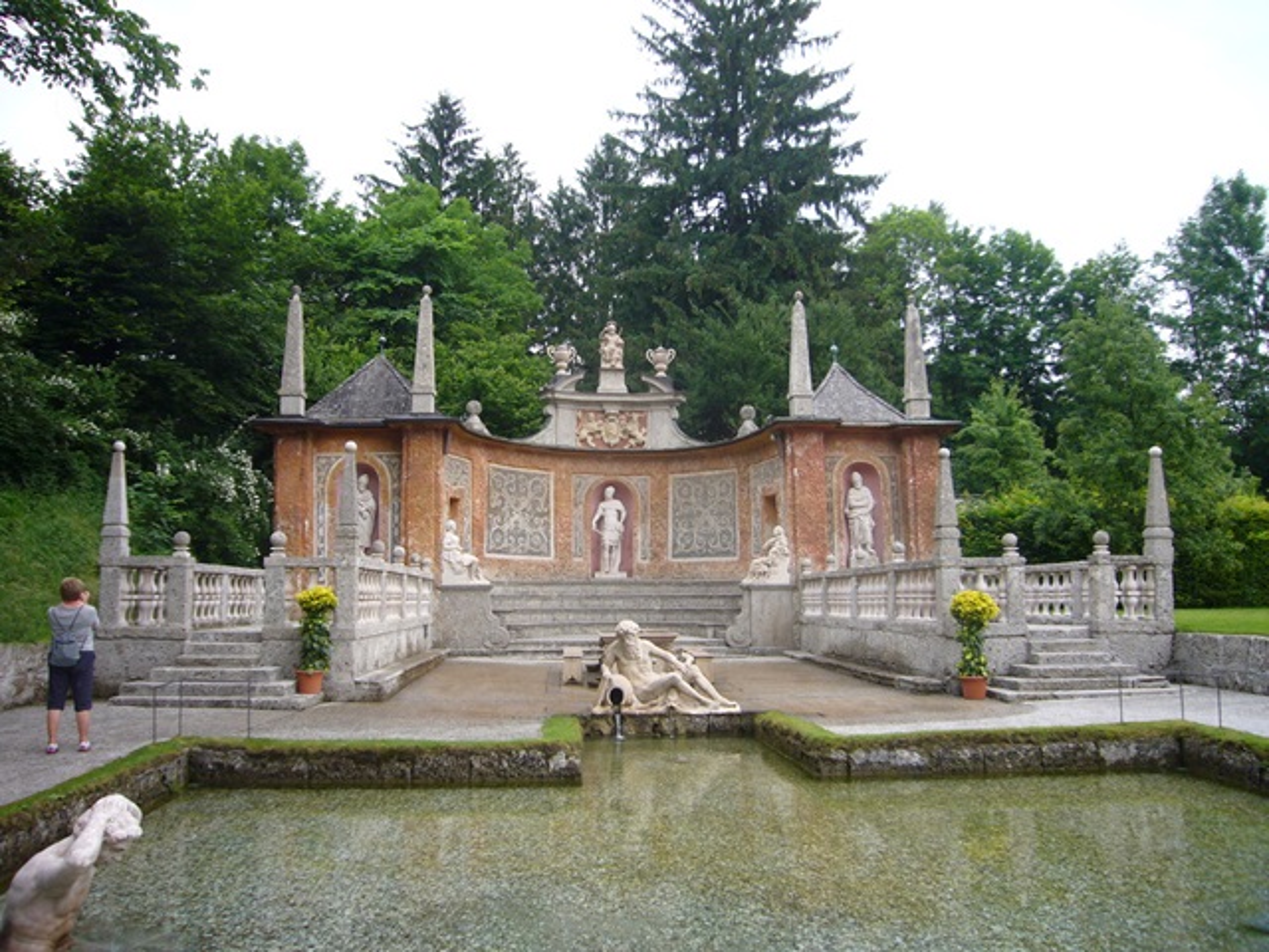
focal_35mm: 28
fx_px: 1026
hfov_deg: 63.4
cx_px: 634
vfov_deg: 49.7
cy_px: 476
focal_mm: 4.6
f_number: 2.8
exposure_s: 1/160
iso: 80
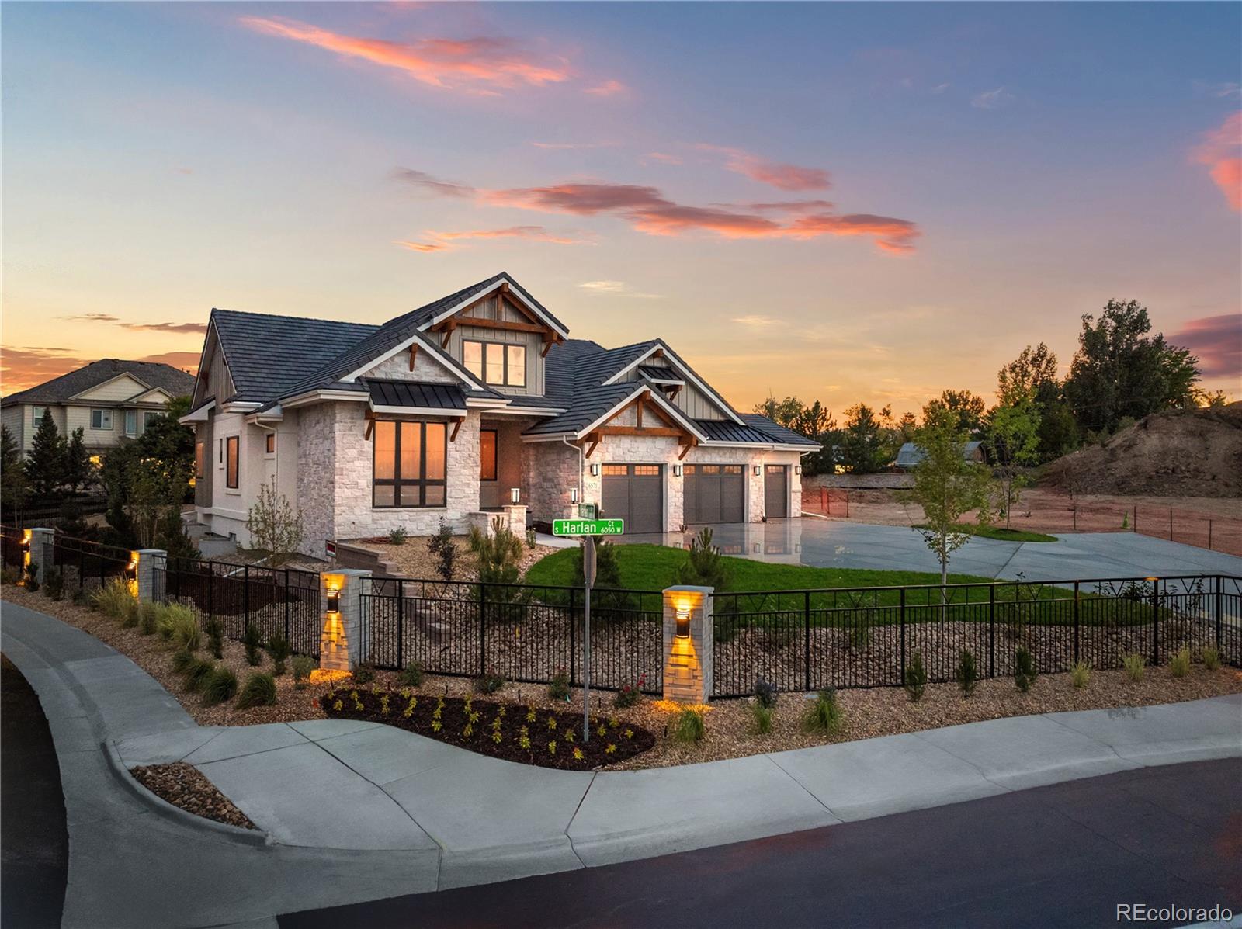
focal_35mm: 24
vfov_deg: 56.7
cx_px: 621
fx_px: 860
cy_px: 464
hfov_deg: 71.6
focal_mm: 12.29
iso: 1060
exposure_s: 1/13
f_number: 2.8
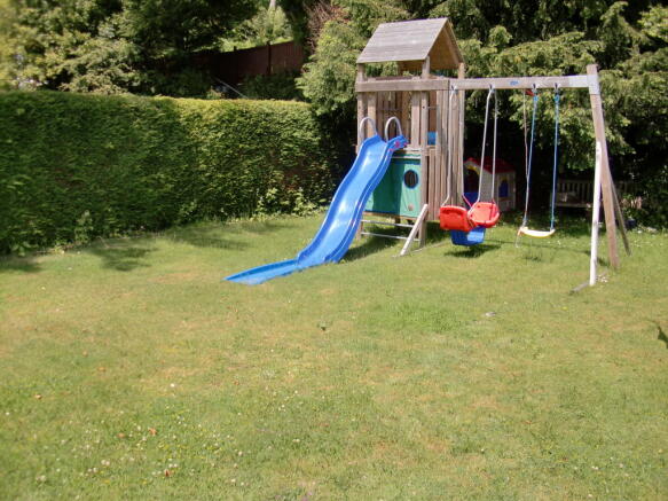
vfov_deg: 39.6
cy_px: 250
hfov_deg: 51.4
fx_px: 695
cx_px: 334
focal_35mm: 36
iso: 64
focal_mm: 6.3
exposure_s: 1/640
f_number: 2.8
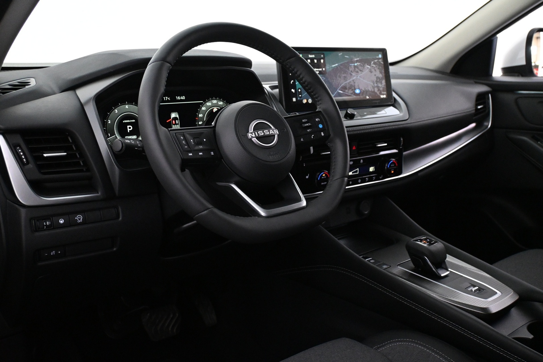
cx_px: 272
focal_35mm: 34
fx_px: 520
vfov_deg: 38.4
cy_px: 181
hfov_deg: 55.1
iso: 4000
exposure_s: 1/60
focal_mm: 23
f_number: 4.2
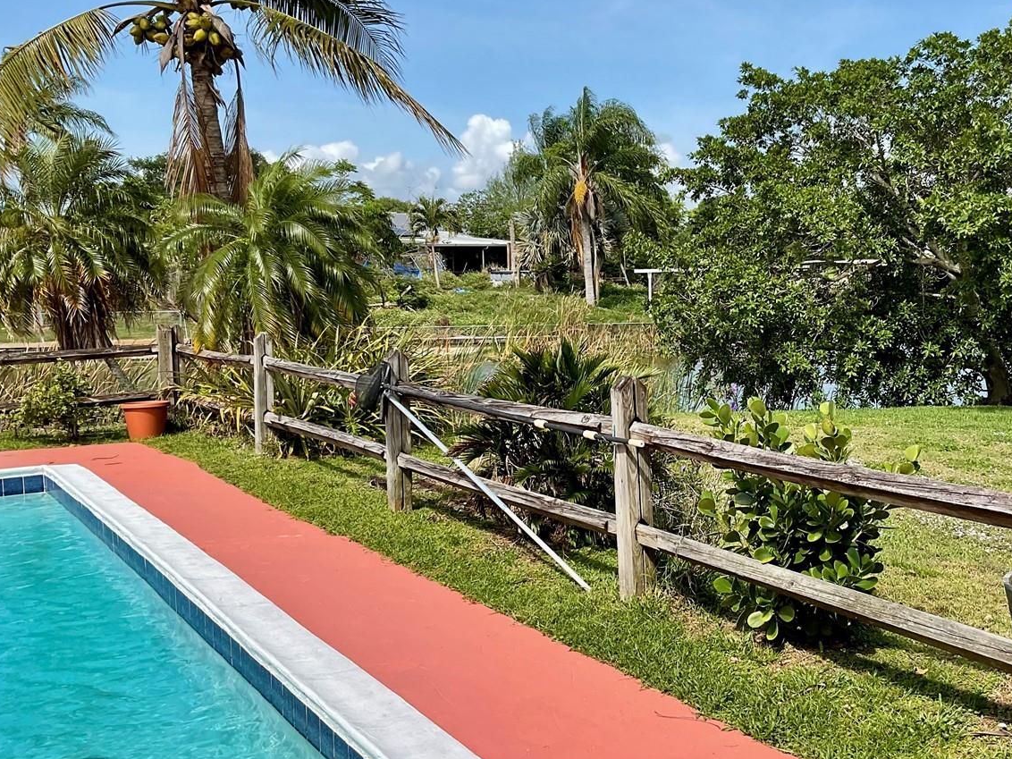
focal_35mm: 41
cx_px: 648
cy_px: 374
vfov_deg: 35.1
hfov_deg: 45.3
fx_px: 1199
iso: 16
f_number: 1.8
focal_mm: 3
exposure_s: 1/1730
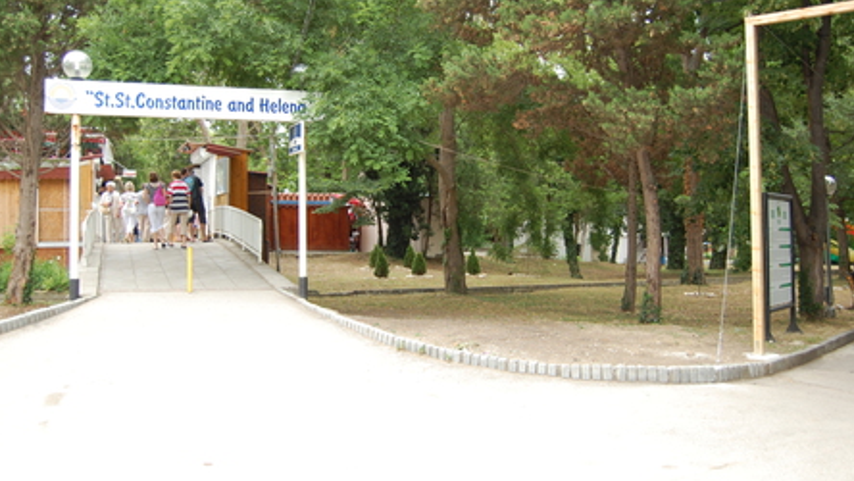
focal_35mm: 35
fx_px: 793
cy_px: 215
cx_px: 425
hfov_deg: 56.6
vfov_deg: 33.7
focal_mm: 22
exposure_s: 1/320
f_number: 3.8
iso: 400
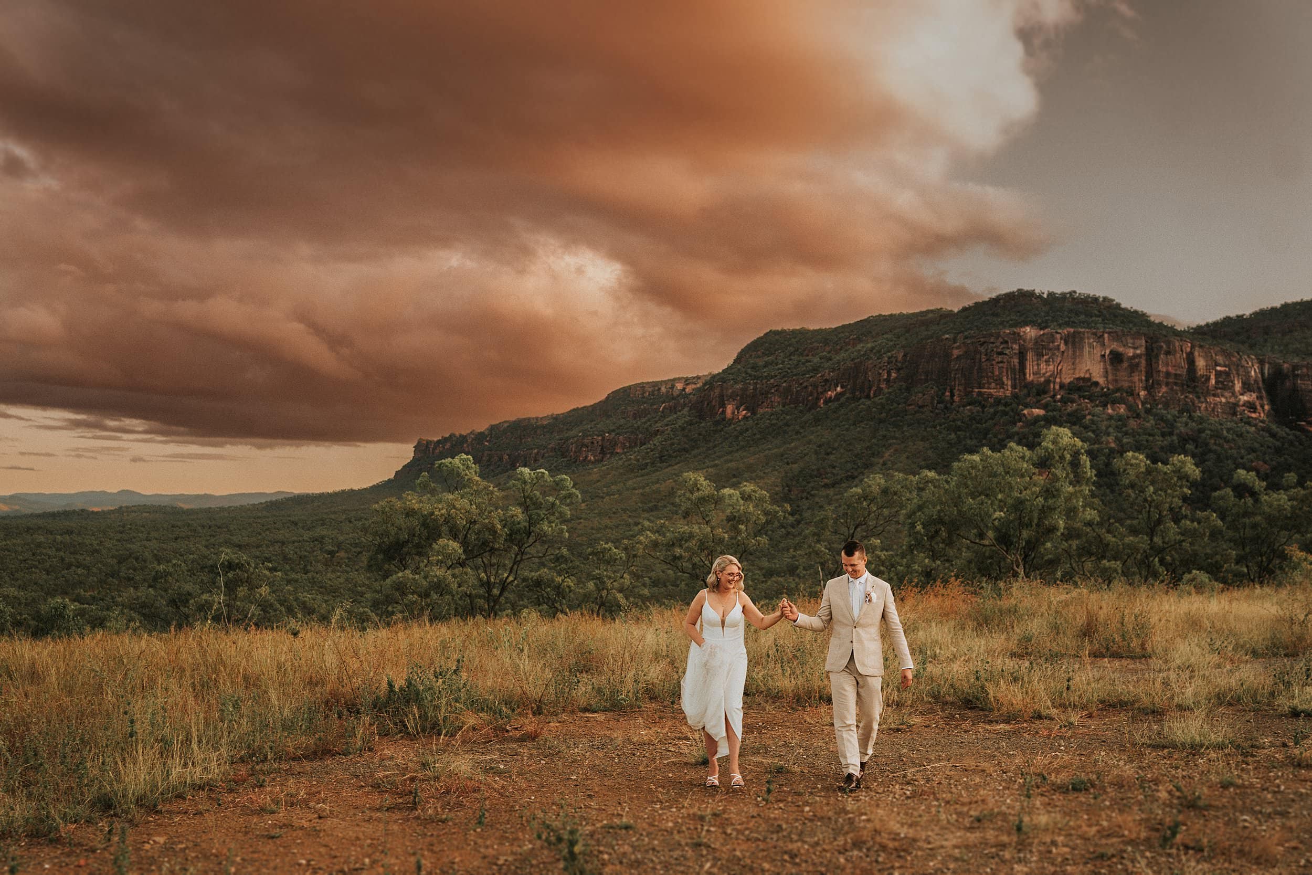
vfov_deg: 37.9
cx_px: 656
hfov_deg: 54.4
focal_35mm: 35
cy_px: 438
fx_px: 1276
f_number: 3.2
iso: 250
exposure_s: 1/200
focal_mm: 35
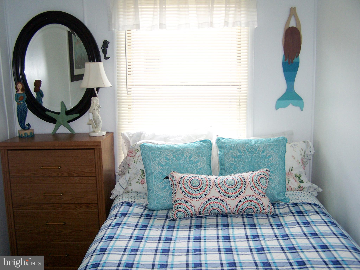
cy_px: 135
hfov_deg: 49.0
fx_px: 395
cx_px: 180
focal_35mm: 38
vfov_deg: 37.7
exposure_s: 1/60
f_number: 2.8
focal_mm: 6.3
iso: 140
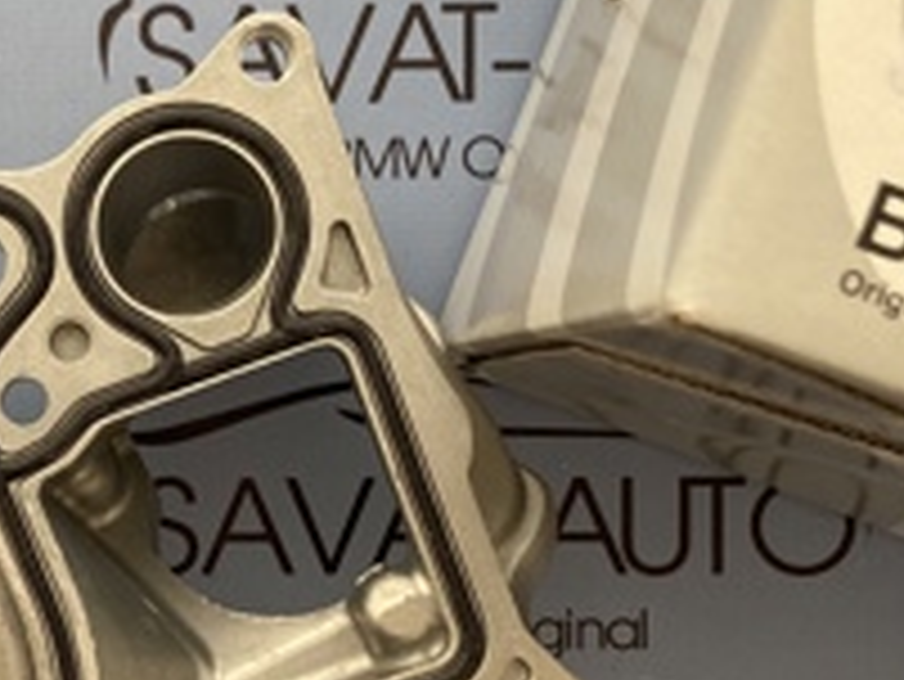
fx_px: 2326
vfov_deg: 16.5
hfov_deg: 21.5
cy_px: 489
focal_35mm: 89
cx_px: 99
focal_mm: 3.99
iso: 80
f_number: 1.8
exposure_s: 1/121
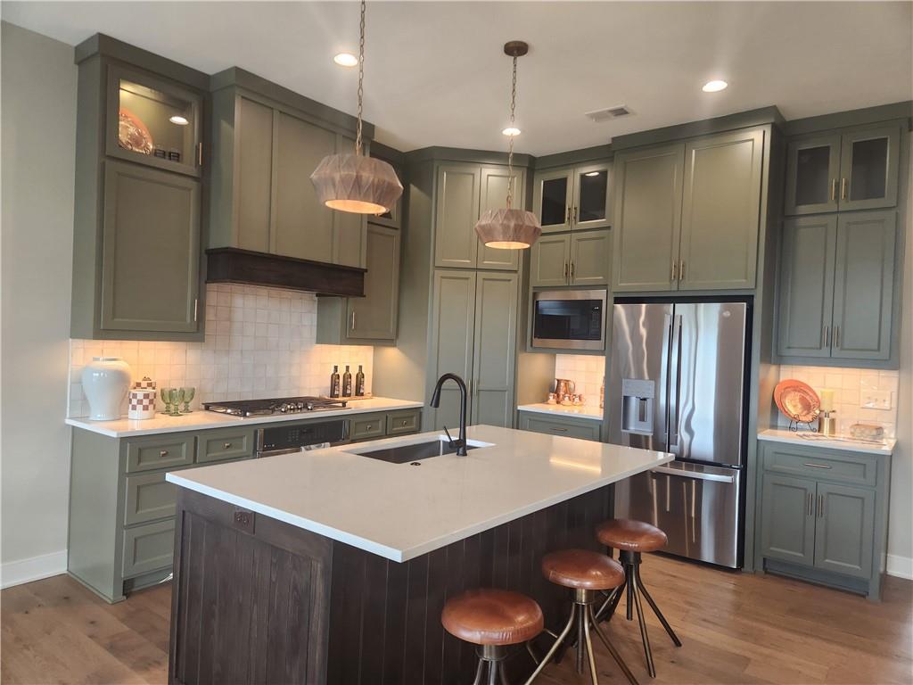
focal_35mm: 23
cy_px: 342
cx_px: 456
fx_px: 607
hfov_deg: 73.9
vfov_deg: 58.9
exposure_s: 1/120
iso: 160
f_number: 1.8
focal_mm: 5.4
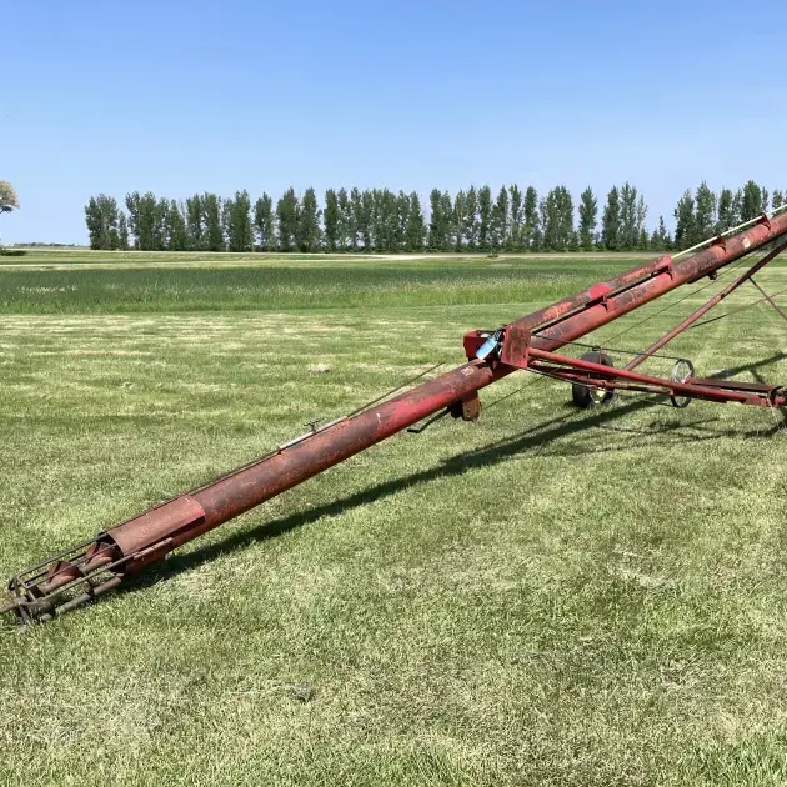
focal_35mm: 35
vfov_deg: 47.2
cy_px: 387
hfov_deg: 47.0
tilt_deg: -7.5
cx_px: 461
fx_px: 900
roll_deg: +0.6
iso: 32
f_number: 1.6
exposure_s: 1/3610
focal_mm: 4.2
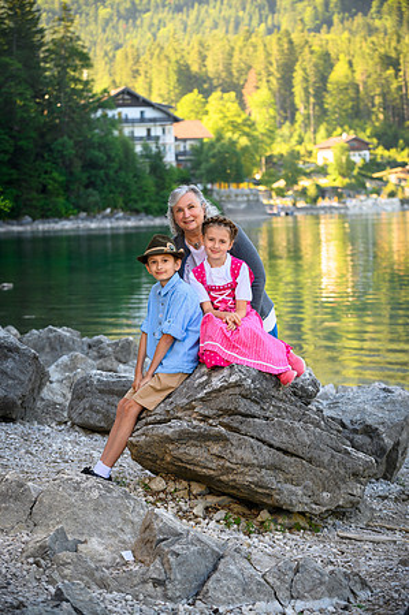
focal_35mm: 95
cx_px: 204
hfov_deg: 14.4
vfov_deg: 21.5
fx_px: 1623
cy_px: 308
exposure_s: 1/80
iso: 100
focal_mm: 95
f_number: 5.6
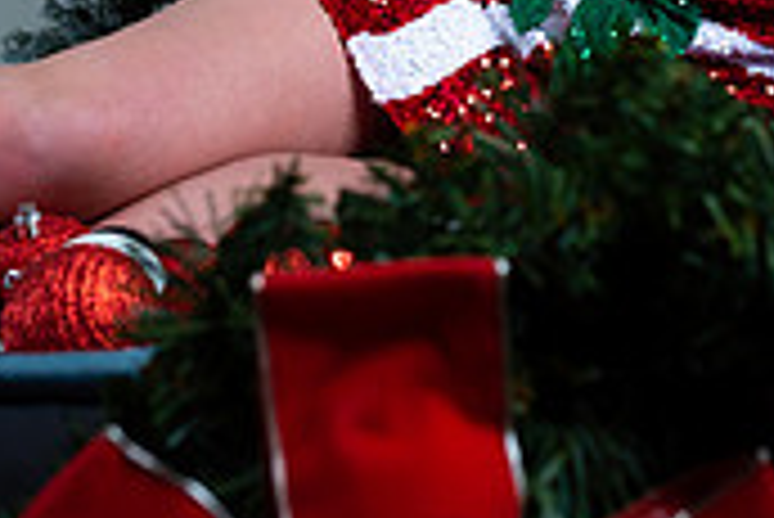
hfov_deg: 17.3
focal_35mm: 118
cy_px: -327
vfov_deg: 11.1
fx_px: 2539
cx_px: 423
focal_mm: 35
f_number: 5
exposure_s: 1/640
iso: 400
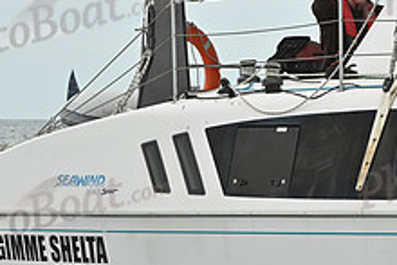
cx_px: 265
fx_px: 2913
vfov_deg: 5.2
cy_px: 95
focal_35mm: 264
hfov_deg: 7.8
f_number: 8
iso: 320
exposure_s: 1/1250
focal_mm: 100
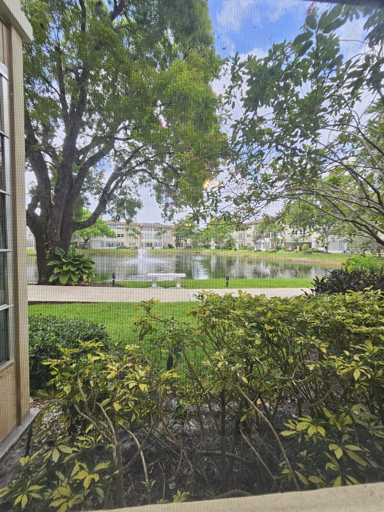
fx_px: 192
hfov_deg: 89.9
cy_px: 256
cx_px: 192
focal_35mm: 13
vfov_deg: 106.2
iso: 100
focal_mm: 2.2
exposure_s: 1/207
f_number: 2.2
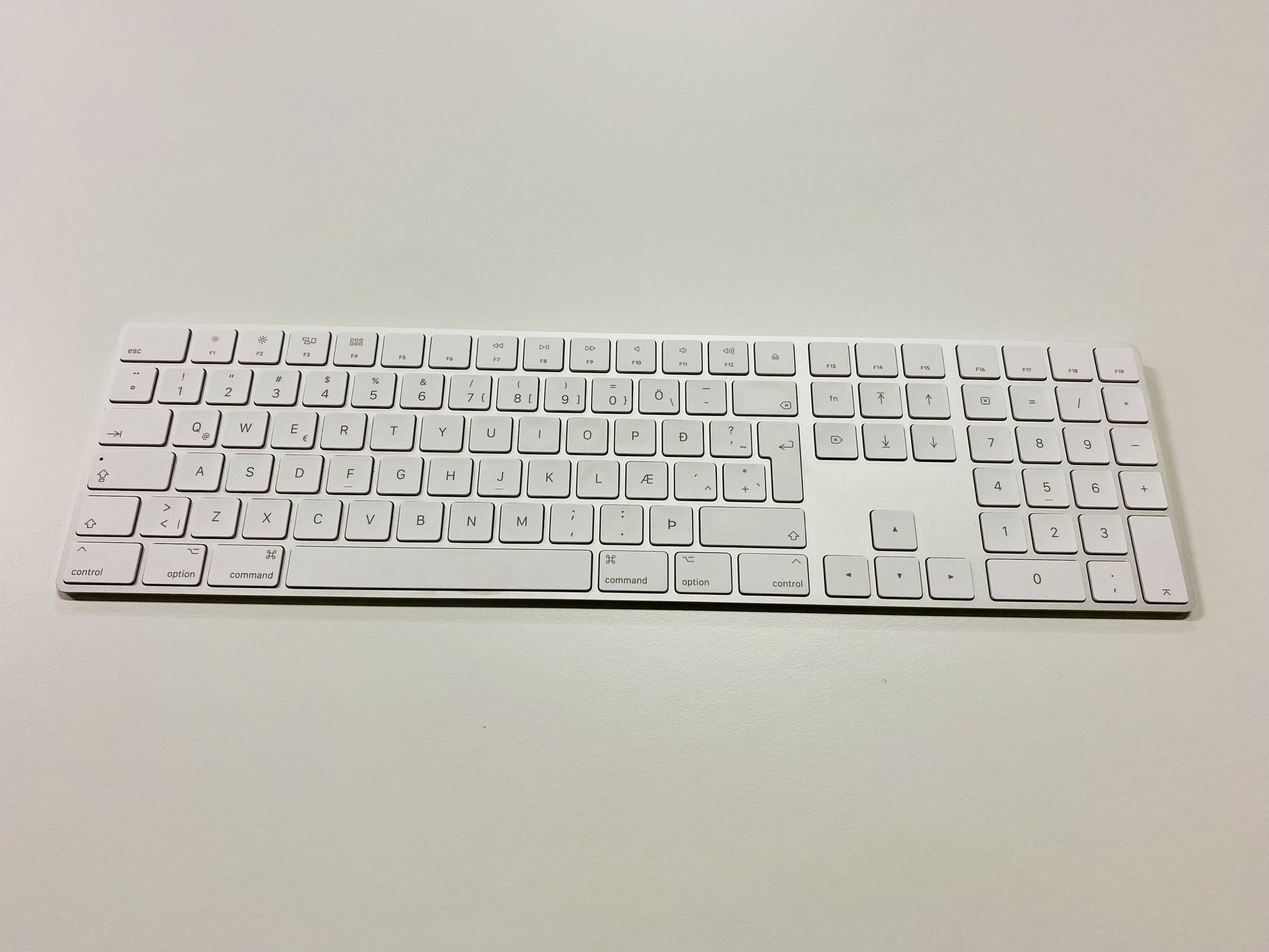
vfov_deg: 53.1
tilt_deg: -64.3
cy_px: 476
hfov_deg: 67.3
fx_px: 953
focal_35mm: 26
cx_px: 634
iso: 100
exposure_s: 1/100
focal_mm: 4.25
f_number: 1.8
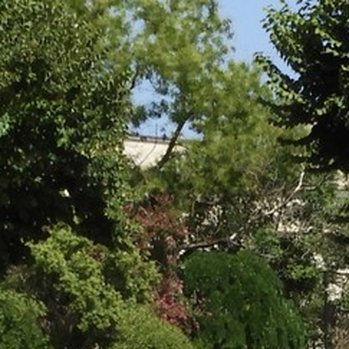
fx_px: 3741
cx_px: 274
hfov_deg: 5.3
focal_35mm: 328
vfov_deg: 5.2
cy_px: 751
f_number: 4
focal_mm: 9
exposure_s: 1/800
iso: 100
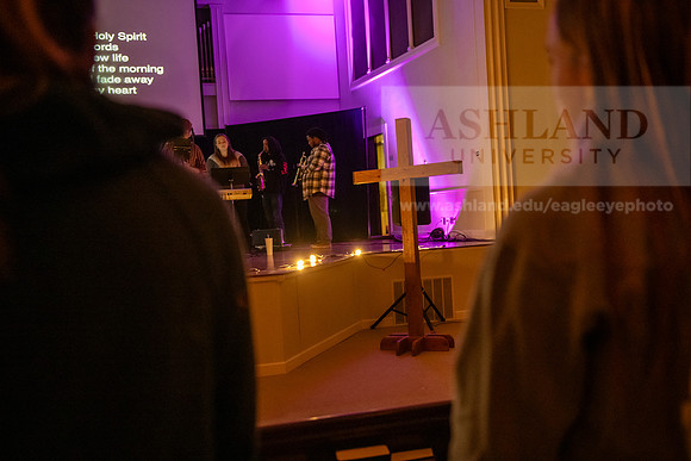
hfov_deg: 50.7
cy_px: 230
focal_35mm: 38
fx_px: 730
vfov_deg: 35.1
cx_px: 346
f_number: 2.8
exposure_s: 1/40
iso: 8000
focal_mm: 38
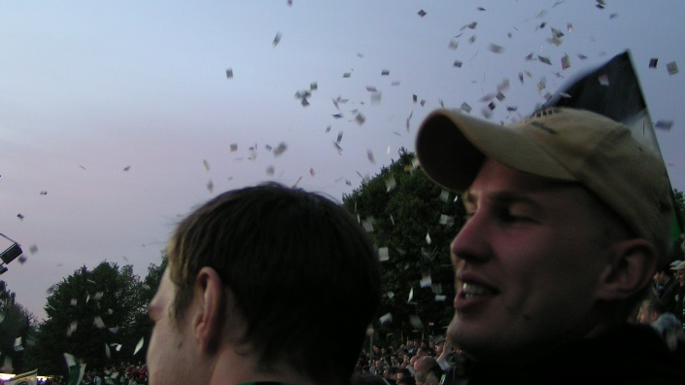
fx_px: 853
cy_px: 111
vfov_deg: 25.2
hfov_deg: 43.7
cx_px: 307
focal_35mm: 47
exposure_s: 1/40
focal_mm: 5.8
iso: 100
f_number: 2.8
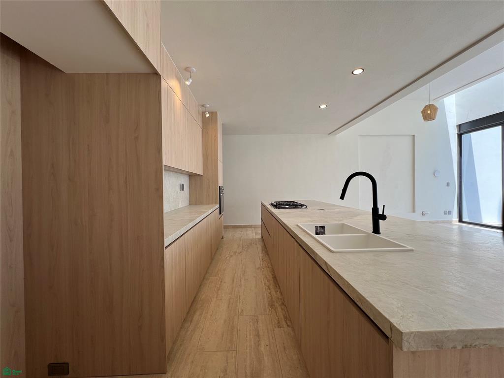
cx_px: 252
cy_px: 189
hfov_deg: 106.2
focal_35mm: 13
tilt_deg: -0.4
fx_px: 189
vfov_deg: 89.9
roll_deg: +0.6
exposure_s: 1/240
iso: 32
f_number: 1.8
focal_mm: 1.57
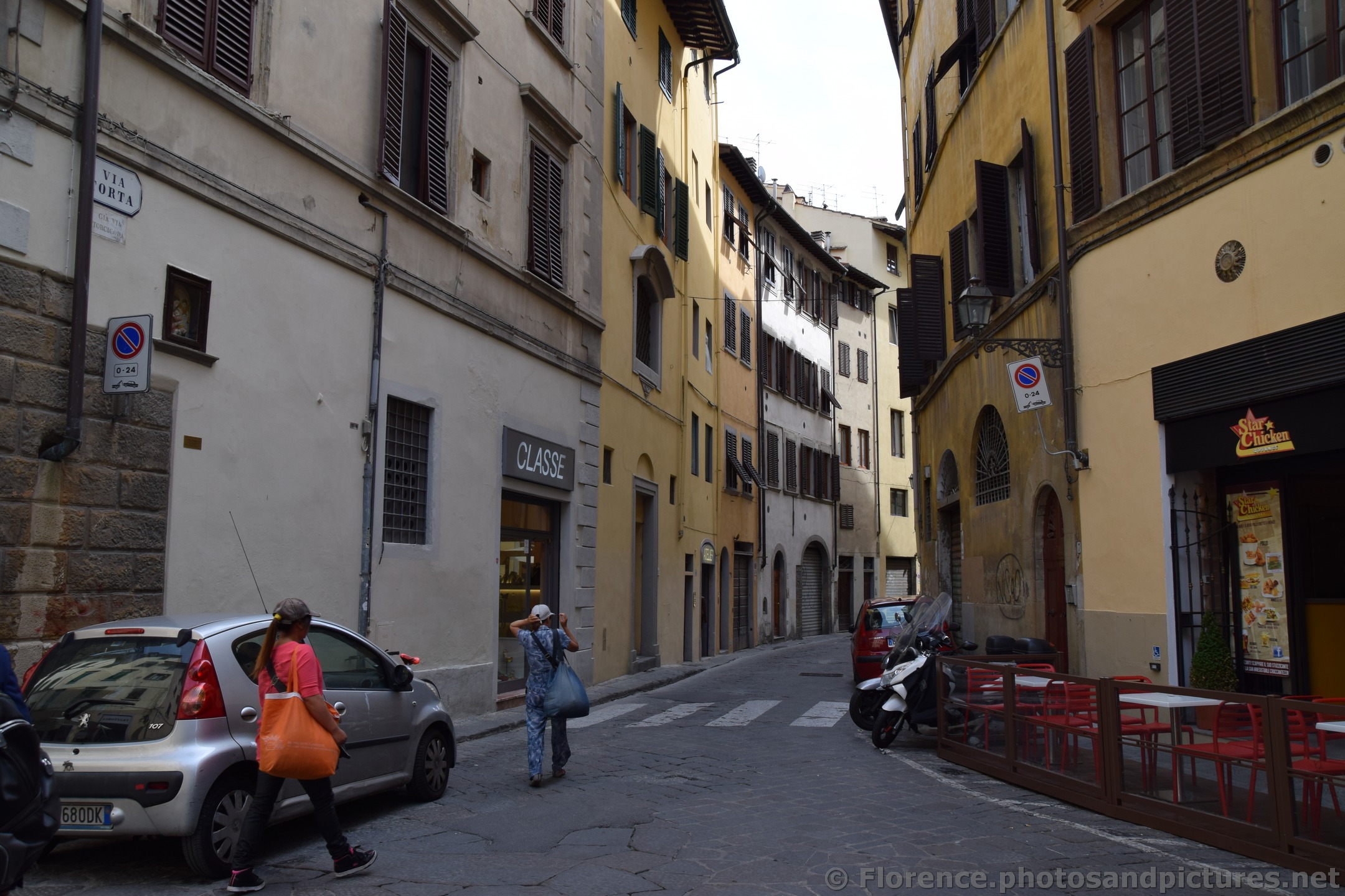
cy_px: 448
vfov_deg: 47.9
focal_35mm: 27
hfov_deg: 67.4
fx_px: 1009
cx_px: 672
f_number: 8
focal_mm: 18
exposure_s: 1/250
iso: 220
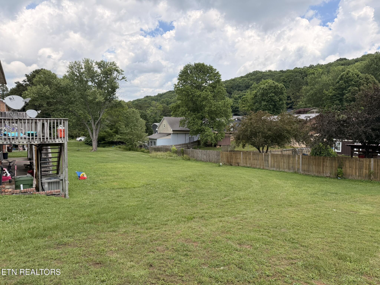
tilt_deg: -1.4
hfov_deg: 71.6
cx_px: 190
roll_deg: +0.5
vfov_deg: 56.8
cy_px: 142
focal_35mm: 24
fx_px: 263
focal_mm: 6.76
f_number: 1.78
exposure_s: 1/3584
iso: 100
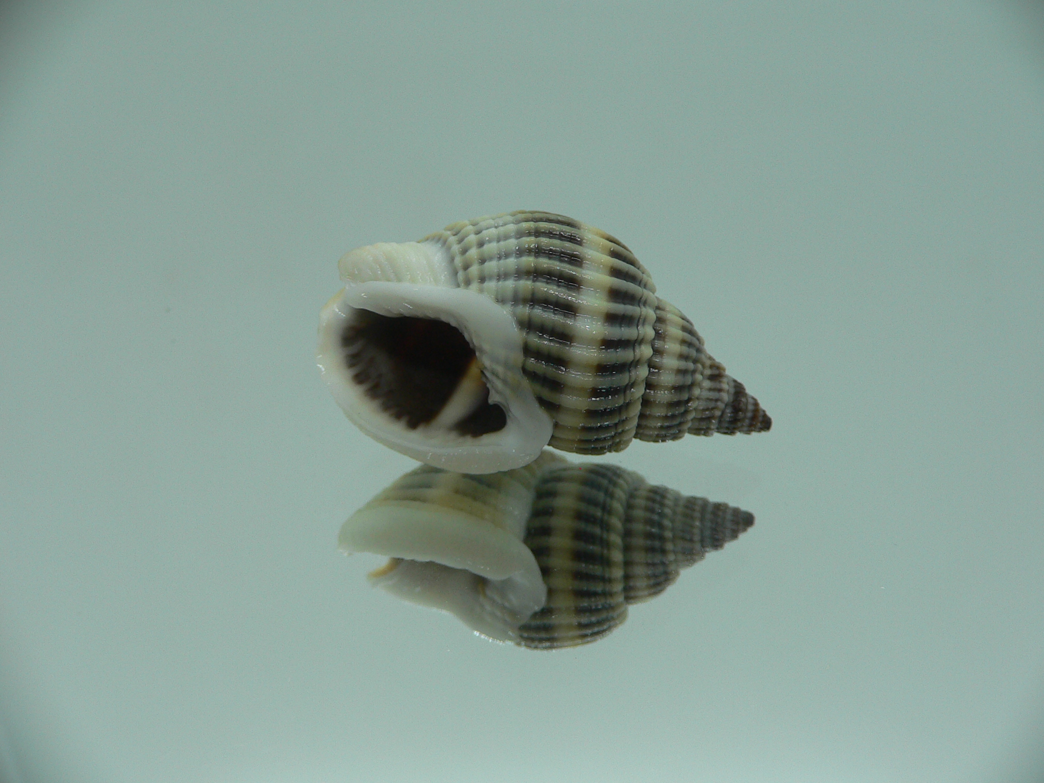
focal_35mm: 35
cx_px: 522
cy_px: 392
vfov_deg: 40.7
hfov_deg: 52.6
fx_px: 1056
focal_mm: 4.6
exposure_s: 1/60
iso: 80
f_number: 2.8
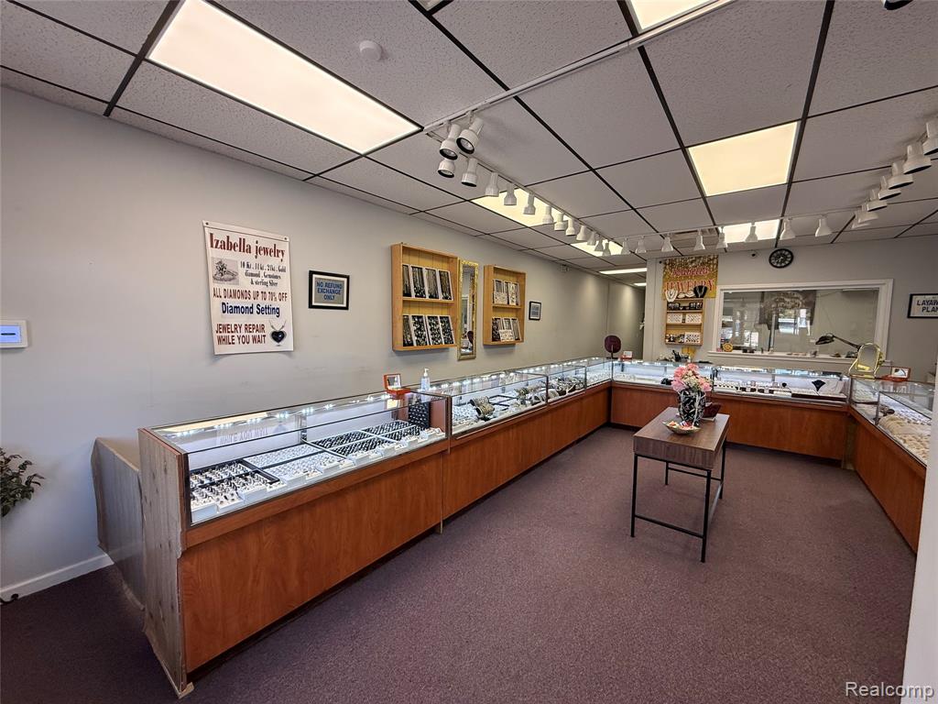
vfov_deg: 85.7
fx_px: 379
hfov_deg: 102.1
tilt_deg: -4.1
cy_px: 352
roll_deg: +0.1
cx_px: 469
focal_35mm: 14
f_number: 2.2
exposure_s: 1/120
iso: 125
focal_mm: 2.22
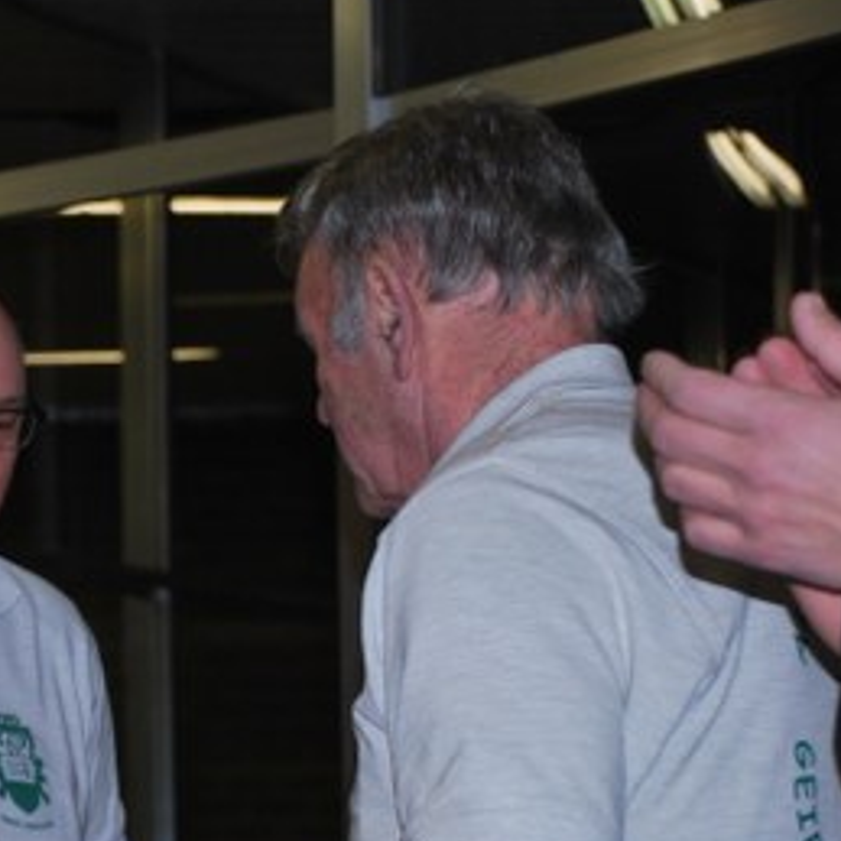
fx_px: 4508
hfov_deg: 10.5
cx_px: -114
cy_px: 646
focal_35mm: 164
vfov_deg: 10.6
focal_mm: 52
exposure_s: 1/60
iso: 200
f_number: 5
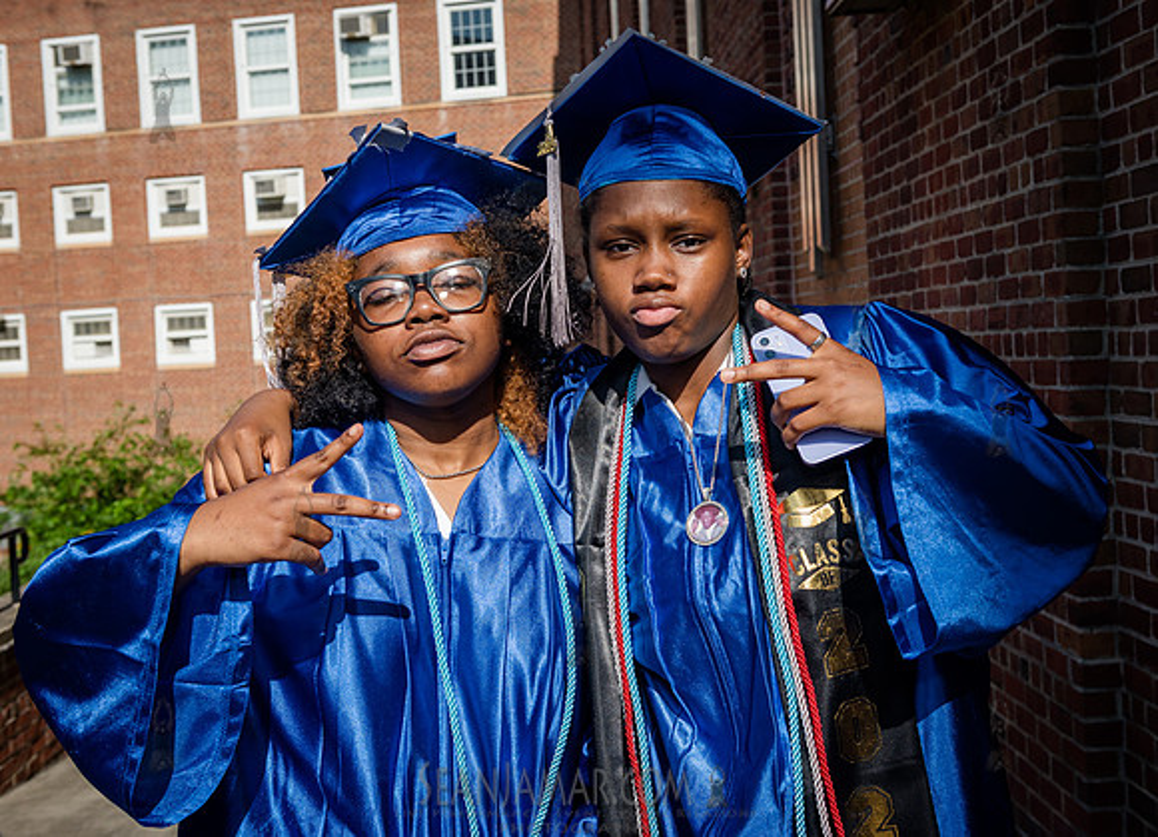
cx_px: 626
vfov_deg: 28.1
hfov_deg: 38.2
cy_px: 418
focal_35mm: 51
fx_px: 1671
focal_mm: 48
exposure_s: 1/1000
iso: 400
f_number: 6.3
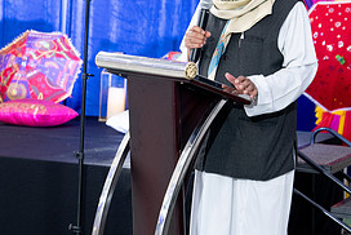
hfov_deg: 13.8
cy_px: 99
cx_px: 188
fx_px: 1454
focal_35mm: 149
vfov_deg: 9.2
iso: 2000
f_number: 3.2
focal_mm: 70
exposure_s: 1/125
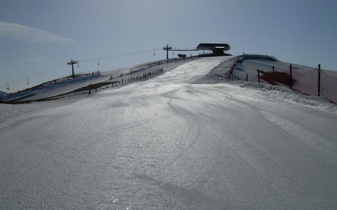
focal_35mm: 42
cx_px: 168
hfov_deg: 47.2
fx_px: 386
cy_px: 100
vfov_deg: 30.5
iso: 50
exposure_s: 1/2000
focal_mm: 6.3
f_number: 4.6
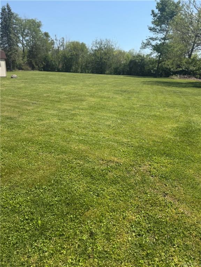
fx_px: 186
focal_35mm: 24
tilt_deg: -17.0
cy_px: 134
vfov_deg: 71.6
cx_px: 100
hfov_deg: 56.8
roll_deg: -1.9
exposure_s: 1/3953
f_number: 1.78
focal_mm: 6.76
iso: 80
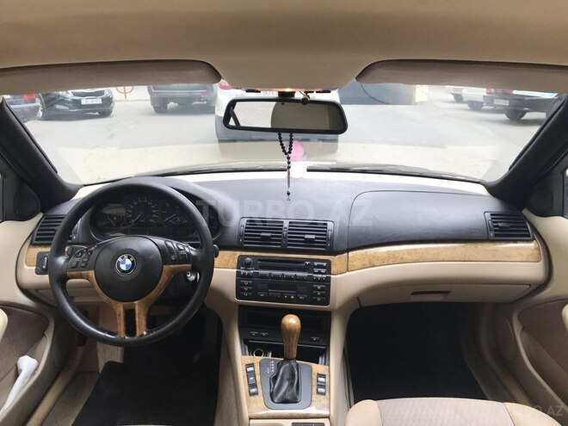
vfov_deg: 49.7
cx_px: 284
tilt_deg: -16.6
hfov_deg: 63.4
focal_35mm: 28
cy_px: 213
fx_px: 459
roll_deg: +0.0
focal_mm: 3.99
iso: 40
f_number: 1.8
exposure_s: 1/100
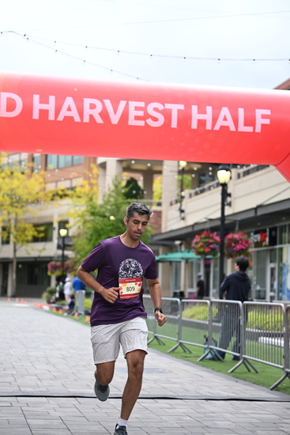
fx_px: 894
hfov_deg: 18.4
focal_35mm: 74
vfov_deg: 27.3
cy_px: 218
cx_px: 145
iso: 640
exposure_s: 1/2500
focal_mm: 74
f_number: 2.8
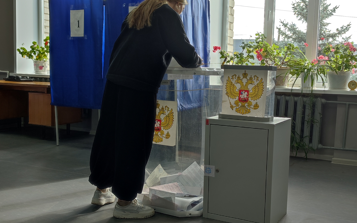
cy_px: 119
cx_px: 183
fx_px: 418
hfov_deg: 46.2
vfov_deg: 29.8
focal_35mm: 43
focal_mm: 5.89
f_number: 1.89
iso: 78
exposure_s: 1/50
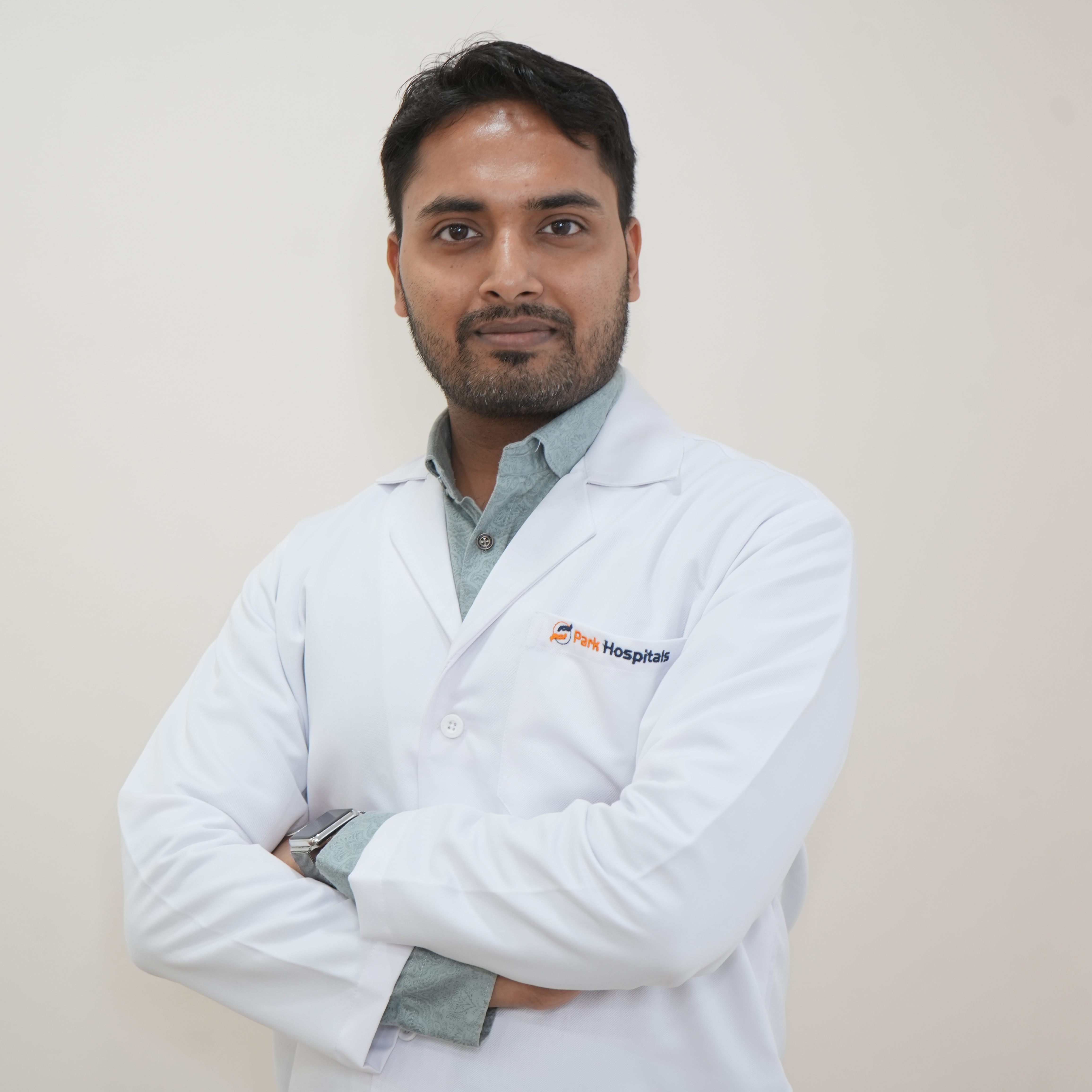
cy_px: 551
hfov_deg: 29.5
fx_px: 2070
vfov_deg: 29.6
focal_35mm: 58
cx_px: 442
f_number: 4.5
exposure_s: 1/50
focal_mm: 45
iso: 320
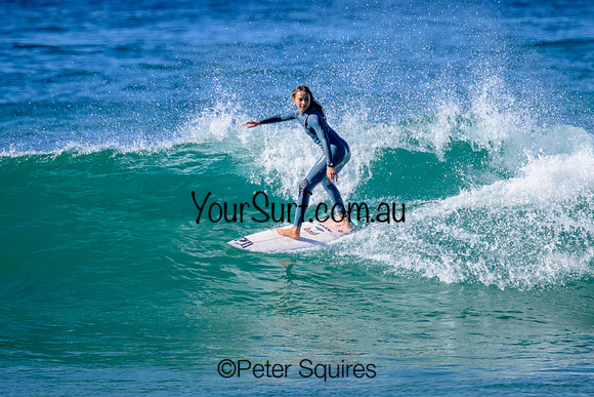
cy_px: 192
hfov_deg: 1.9
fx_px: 17989
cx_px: 308
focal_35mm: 1090
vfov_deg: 1.3
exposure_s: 1/2000
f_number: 11
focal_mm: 800
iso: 1250
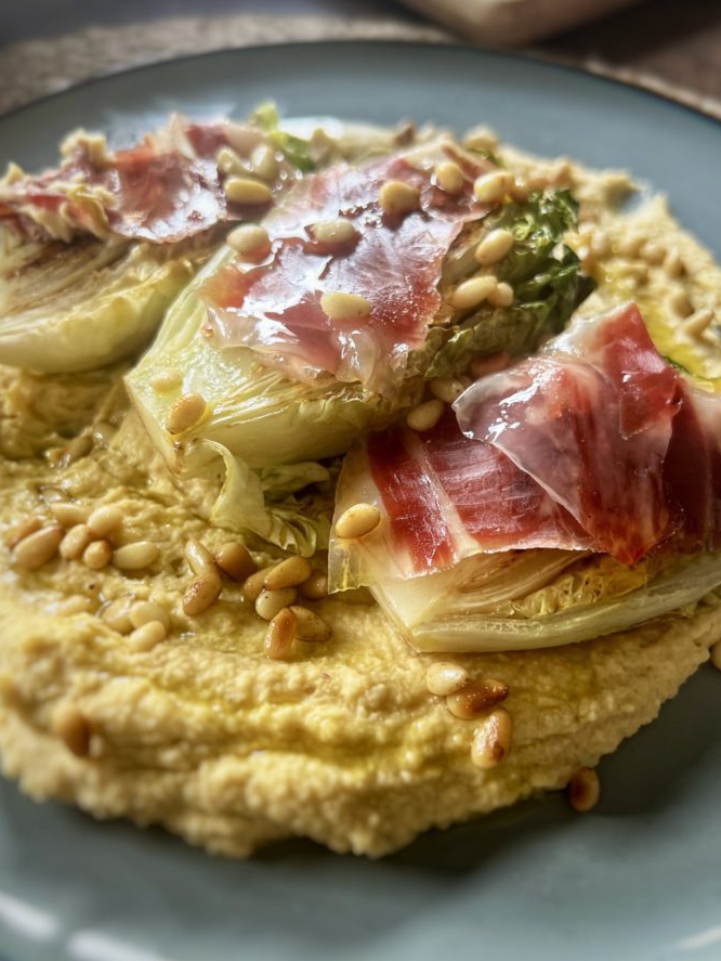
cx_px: 369
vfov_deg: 59.9
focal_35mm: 30
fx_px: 833
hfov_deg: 46.8
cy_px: 459
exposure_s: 1/121
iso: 100
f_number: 1.5
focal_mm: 5.7
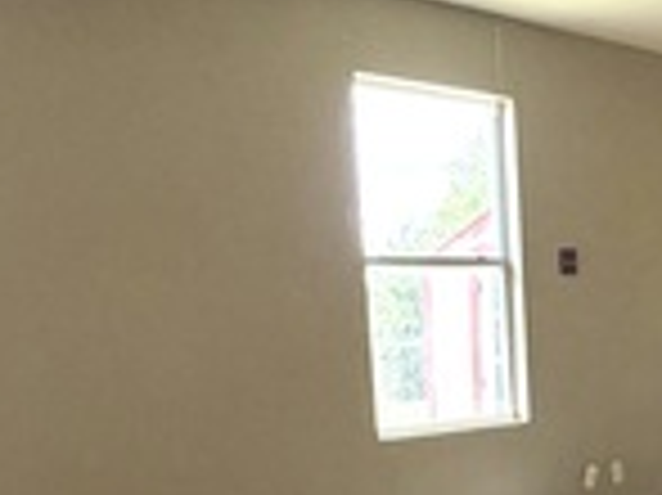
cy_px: 477
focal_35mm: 61
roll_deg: +3.7
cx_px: 594
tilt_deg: -7.9
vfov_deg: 23.2
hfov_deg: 30.3
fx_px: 1166
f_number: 2.2
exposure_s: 1/121
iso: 160
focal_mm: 2.22
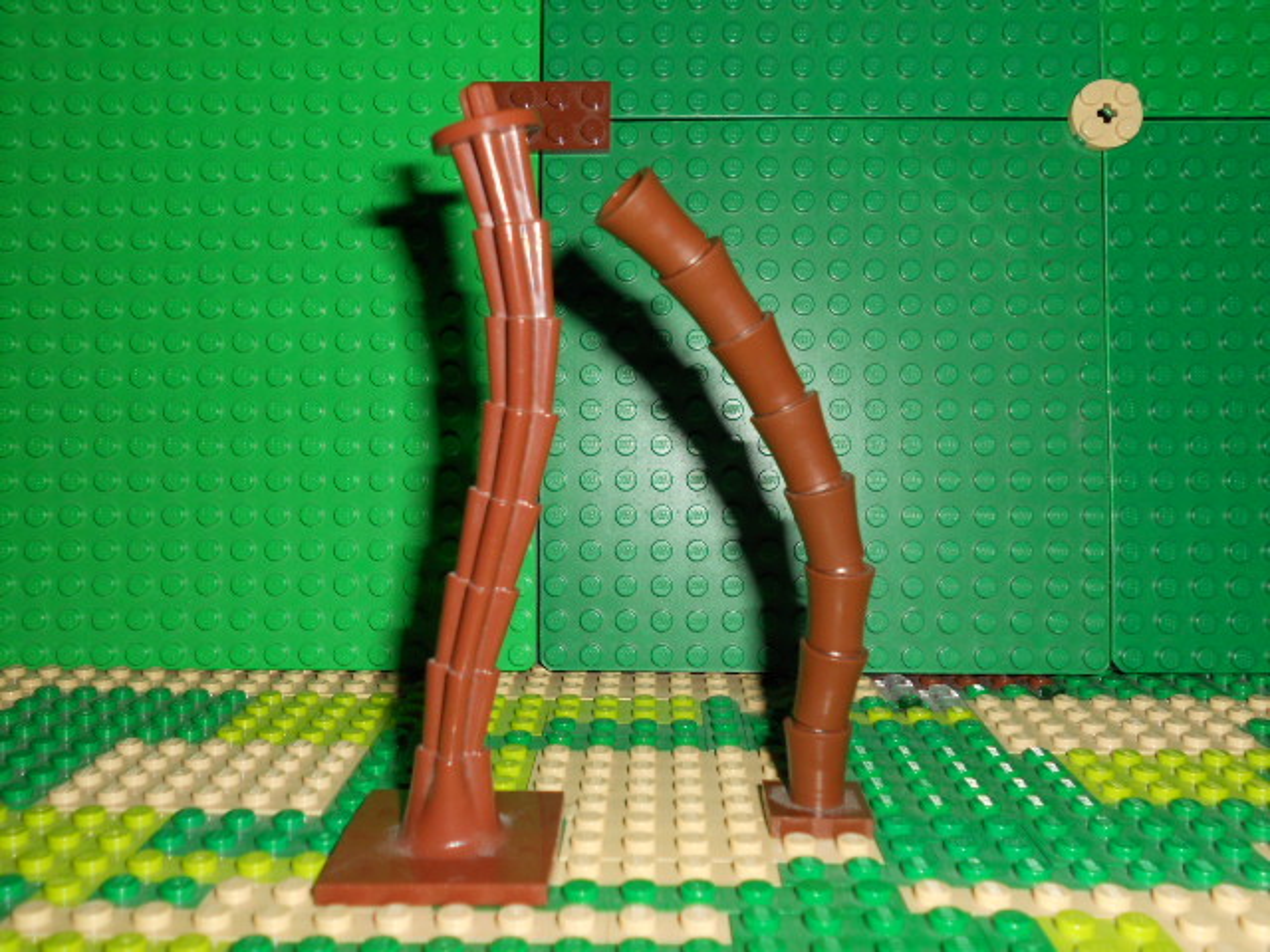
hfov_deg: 56.8
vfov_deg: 44.2
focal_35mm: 32
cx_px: 635
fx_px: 1174
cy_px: 476
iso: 80
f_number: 8.8
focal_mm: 5.8
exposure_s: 1/25
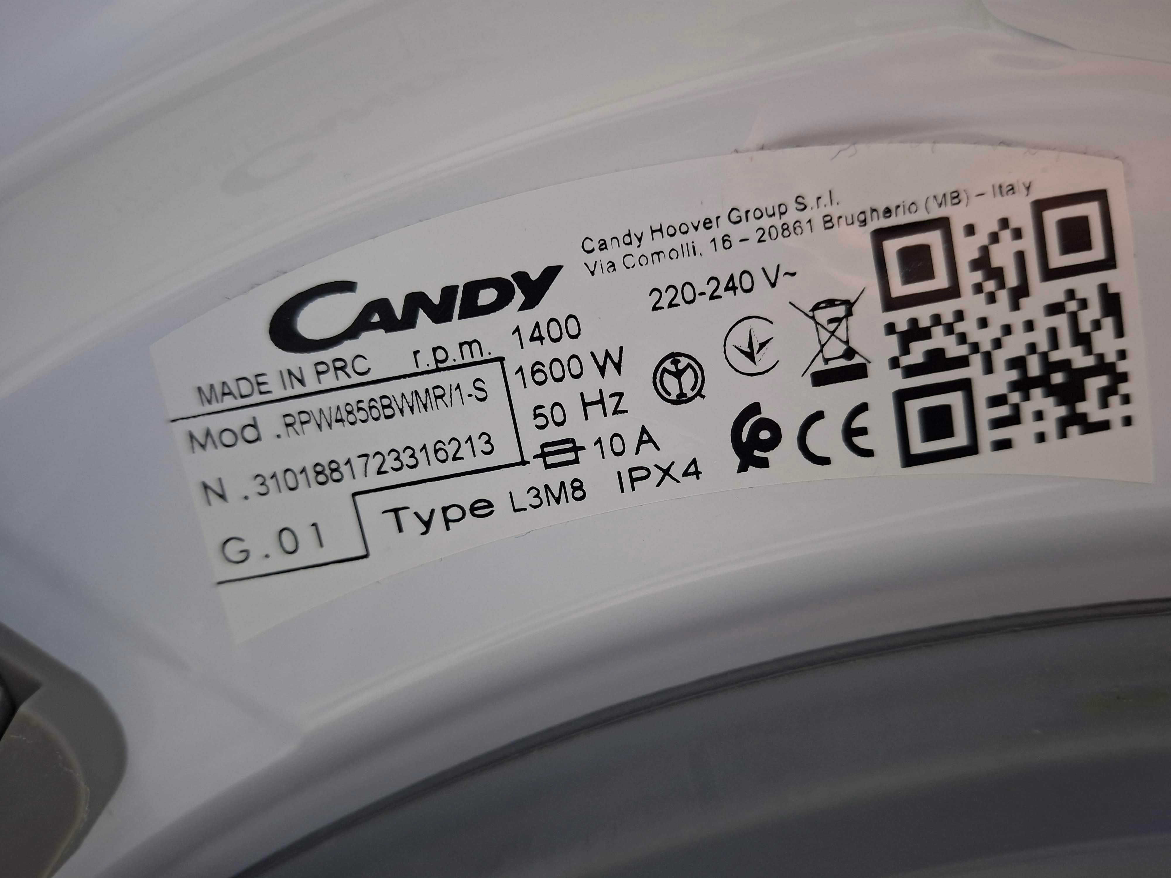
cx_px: 586
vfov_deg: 58.9
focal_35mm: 23
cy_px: 439
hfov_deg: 73.9
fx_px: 778
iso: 500
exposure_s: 1/25
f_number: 1.8
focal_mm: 5.54
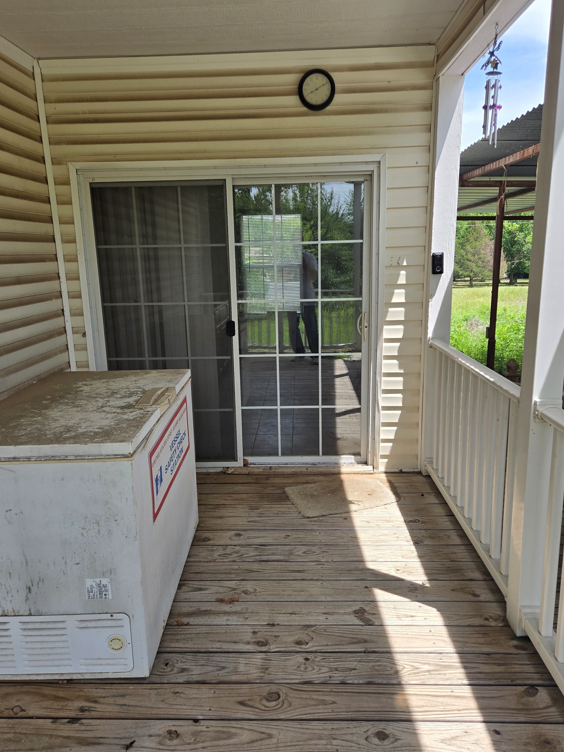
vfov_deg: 71.6
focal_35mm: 24
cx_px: 276
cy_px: 362
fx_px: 521
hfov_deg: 56.8
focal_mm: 5.4
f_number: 1.8
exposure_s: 1/890
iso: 25
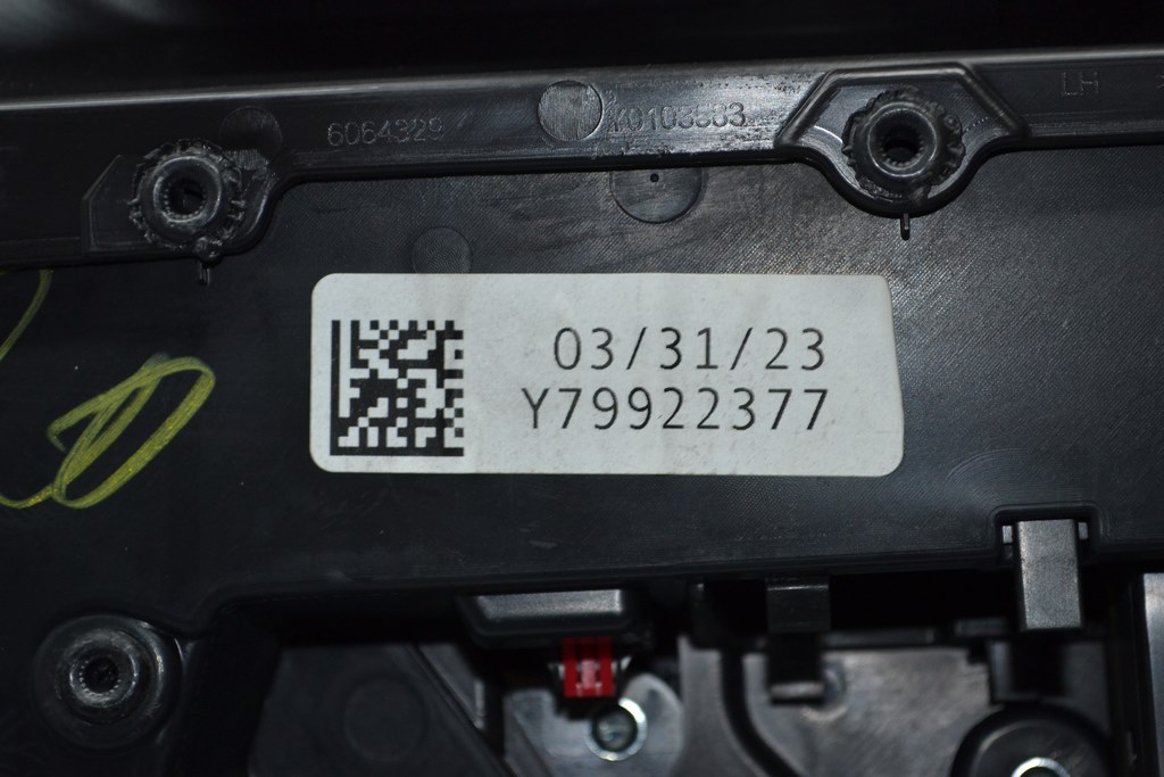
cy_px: 388
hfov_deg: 24.6
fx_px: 2668
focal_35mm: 82
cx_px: 582
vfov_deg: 16.6
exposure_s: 1/60
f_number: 5.6
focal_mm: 55
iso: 280
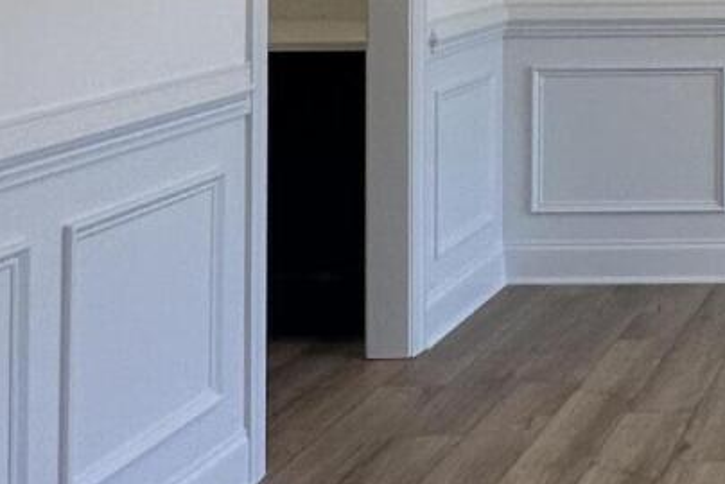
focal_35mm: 72
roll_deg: -0.6
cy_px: -143
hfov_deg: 23.7
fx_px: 1451
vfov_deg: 17.8
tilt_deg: +2.1
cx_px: 1016
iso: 100
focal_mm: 2.22
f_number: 2.2
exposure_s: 1/120
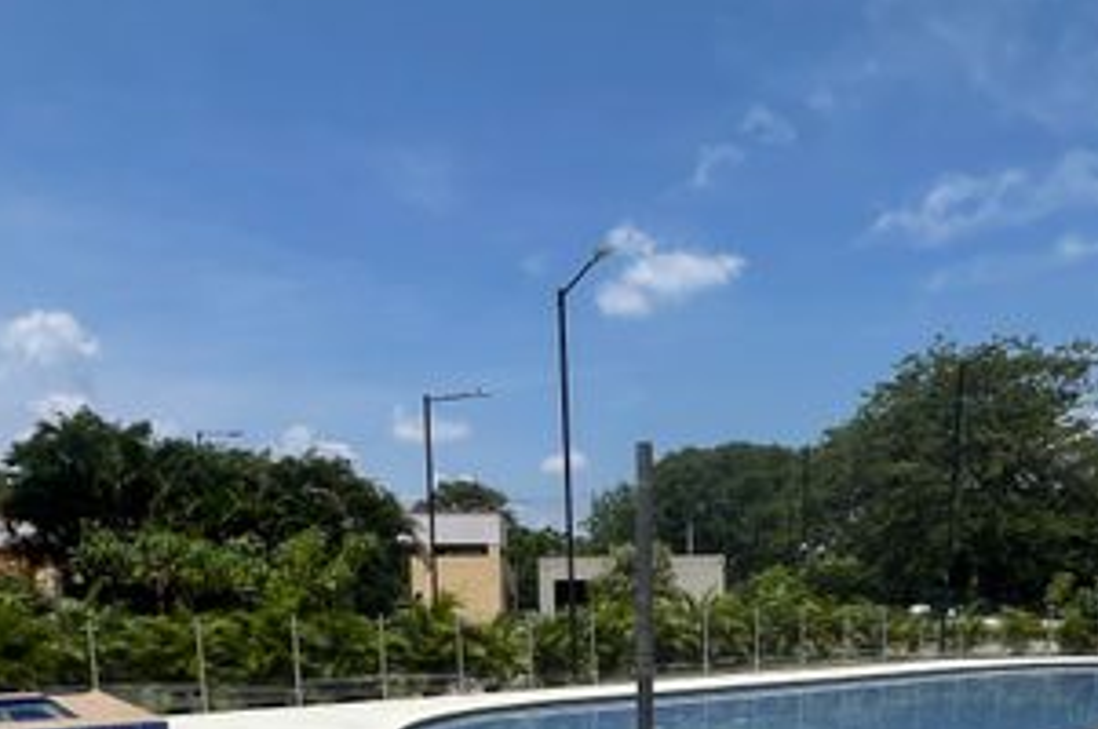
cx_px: 589
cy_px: 787
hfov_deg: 61.9
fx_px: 914
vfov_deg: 37.1
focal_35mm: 30
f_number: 1.8
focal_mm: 1.57
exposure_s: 1/4219
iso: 32
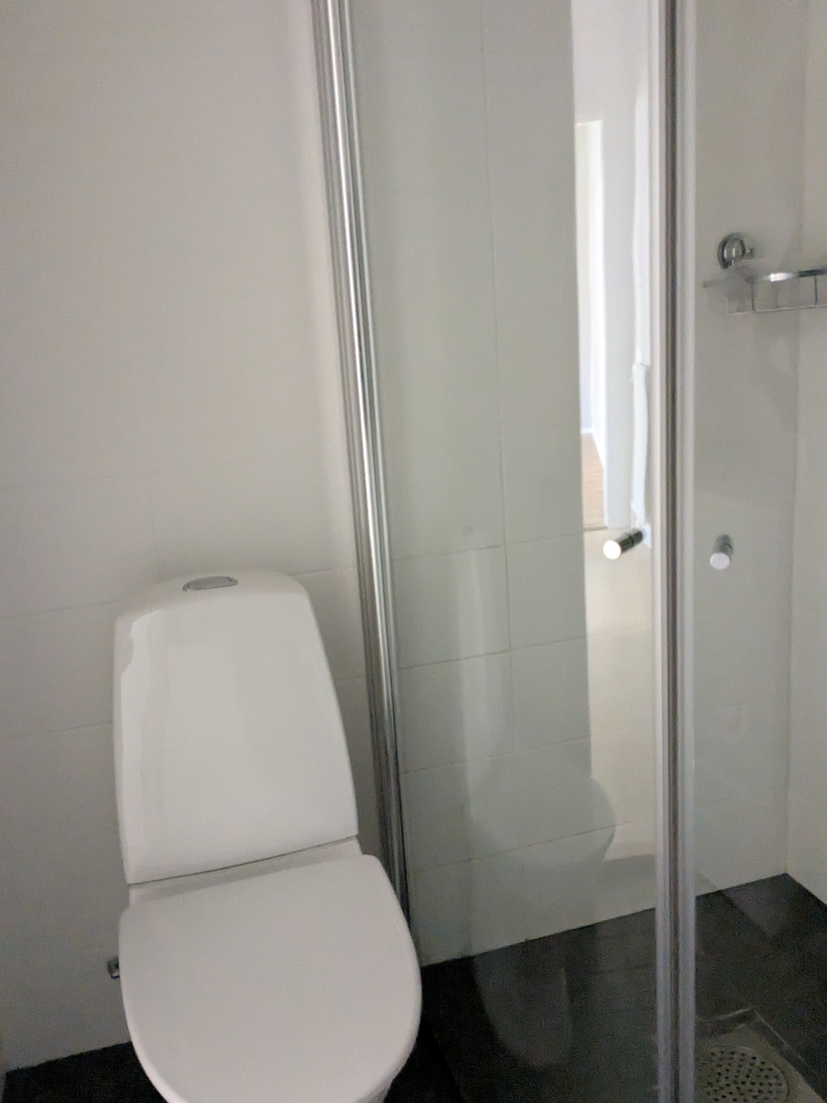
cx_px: 405
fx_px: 956
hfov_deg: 46.8
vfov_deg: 60.0
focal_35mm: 30
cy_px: 565
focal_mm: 4.38
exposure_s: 1/50
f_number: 1.73
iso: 2031
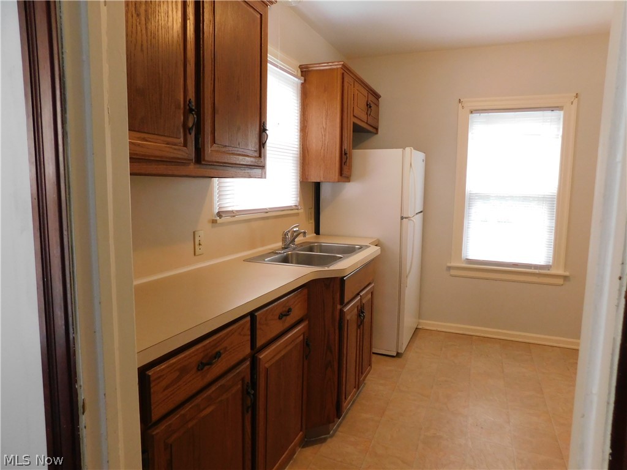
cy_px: 235
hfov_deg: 73.9
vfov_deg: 58.9
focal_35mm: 23
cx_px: 314
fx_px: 417
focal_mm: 4
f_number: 3
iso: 320
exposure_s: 1/30
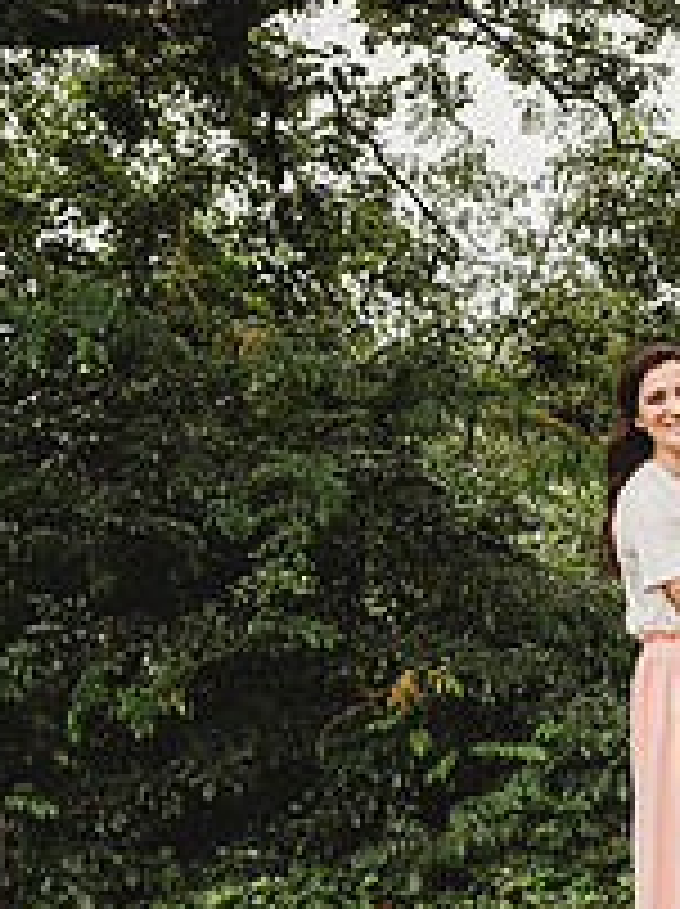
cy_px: 626
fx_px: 1864
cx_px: 1070
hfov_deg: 18.0
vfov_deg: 27.2
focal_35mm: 71
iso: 400
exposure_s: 1/160
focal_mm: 24
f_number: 3.5
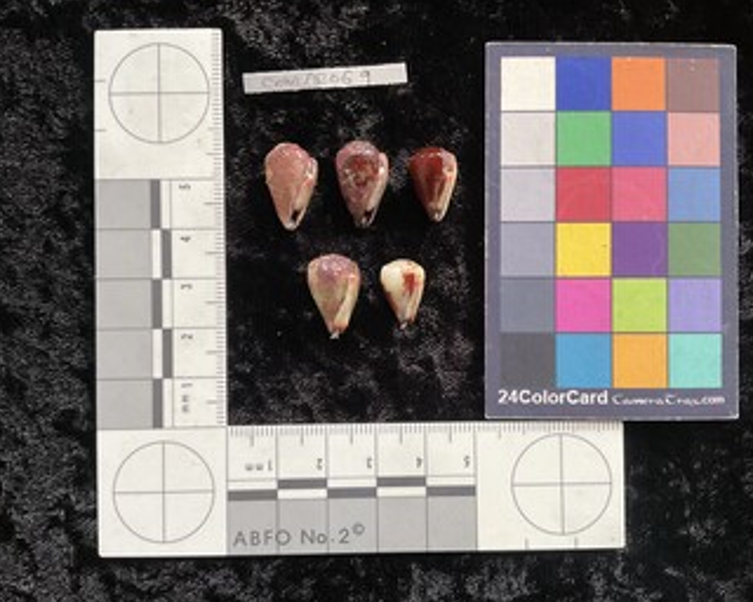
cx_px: 384
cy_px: 307
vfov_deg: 47.1
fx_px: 691
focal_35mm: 31
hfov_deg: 57.2
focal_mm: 3
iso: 125
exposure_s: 1/60
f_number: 1.8
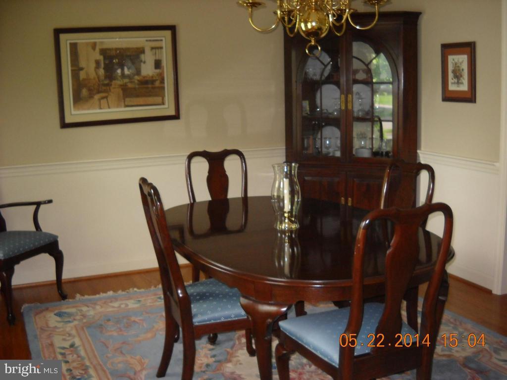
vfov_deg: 35.1
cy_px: 190
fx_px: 601
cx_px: 254
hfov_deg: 45.8
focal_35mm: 41
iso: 200
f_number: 3.1
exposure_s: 1/30
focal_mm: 6.72
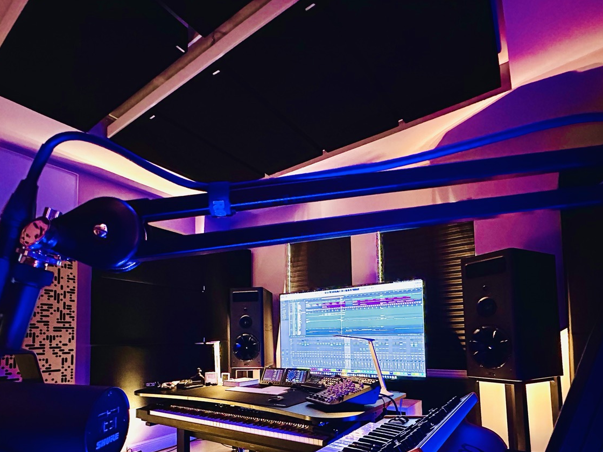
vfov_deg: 63.4
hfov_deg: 81.7
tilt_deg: +3.2
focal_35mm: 20
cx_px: 286
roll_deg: +0.8
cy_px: 319
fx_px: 348
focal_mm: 2.22
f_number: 2.2
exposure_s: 1/60
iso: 1250
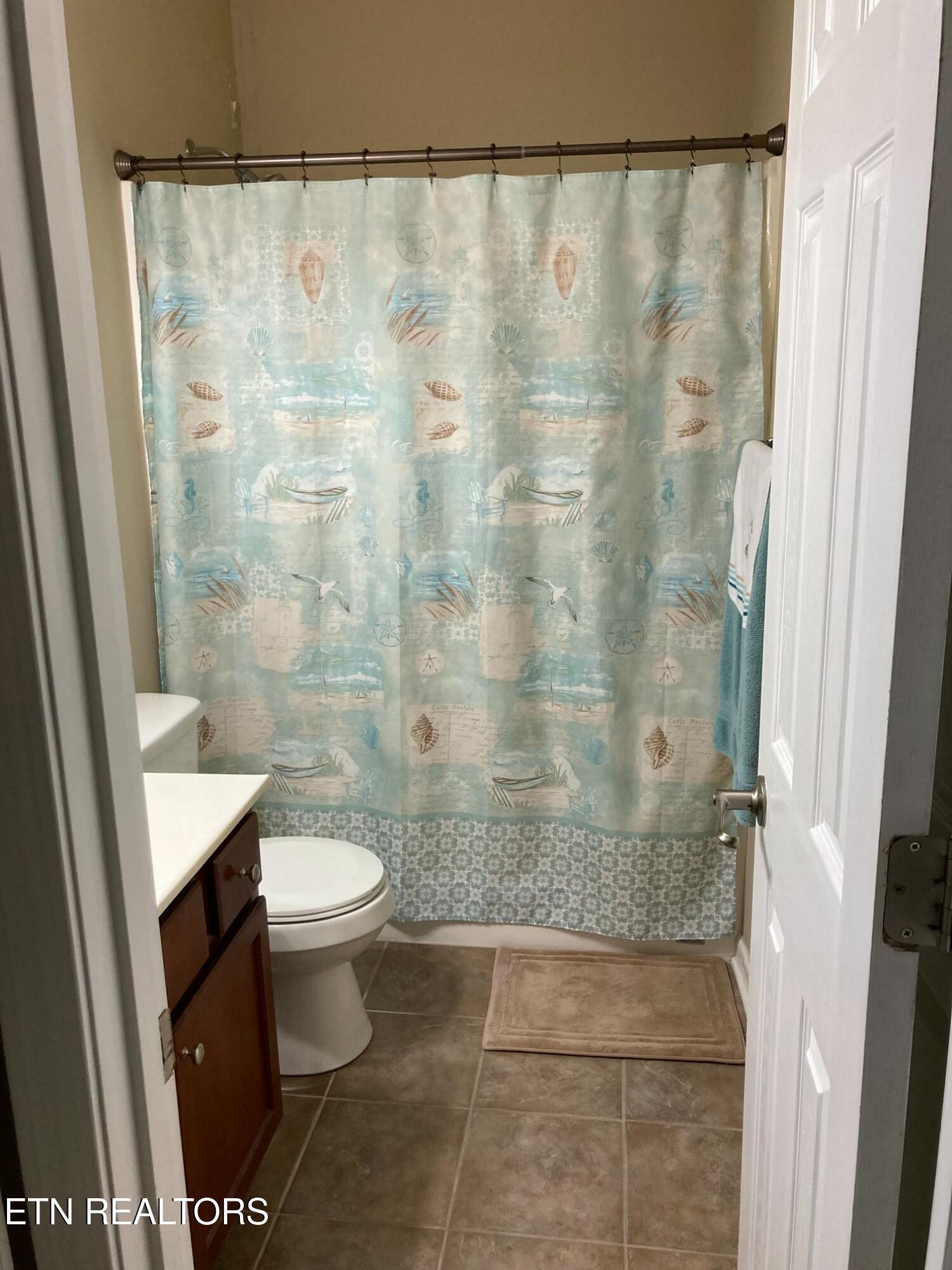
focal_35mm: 28
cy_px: 635
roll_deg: -0.1
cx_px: 476
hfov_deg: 49.7
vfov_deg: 63.4
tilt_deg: -13.5
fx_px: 1027
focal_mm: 3.99
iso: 80
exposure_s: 1/60
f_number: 1.8
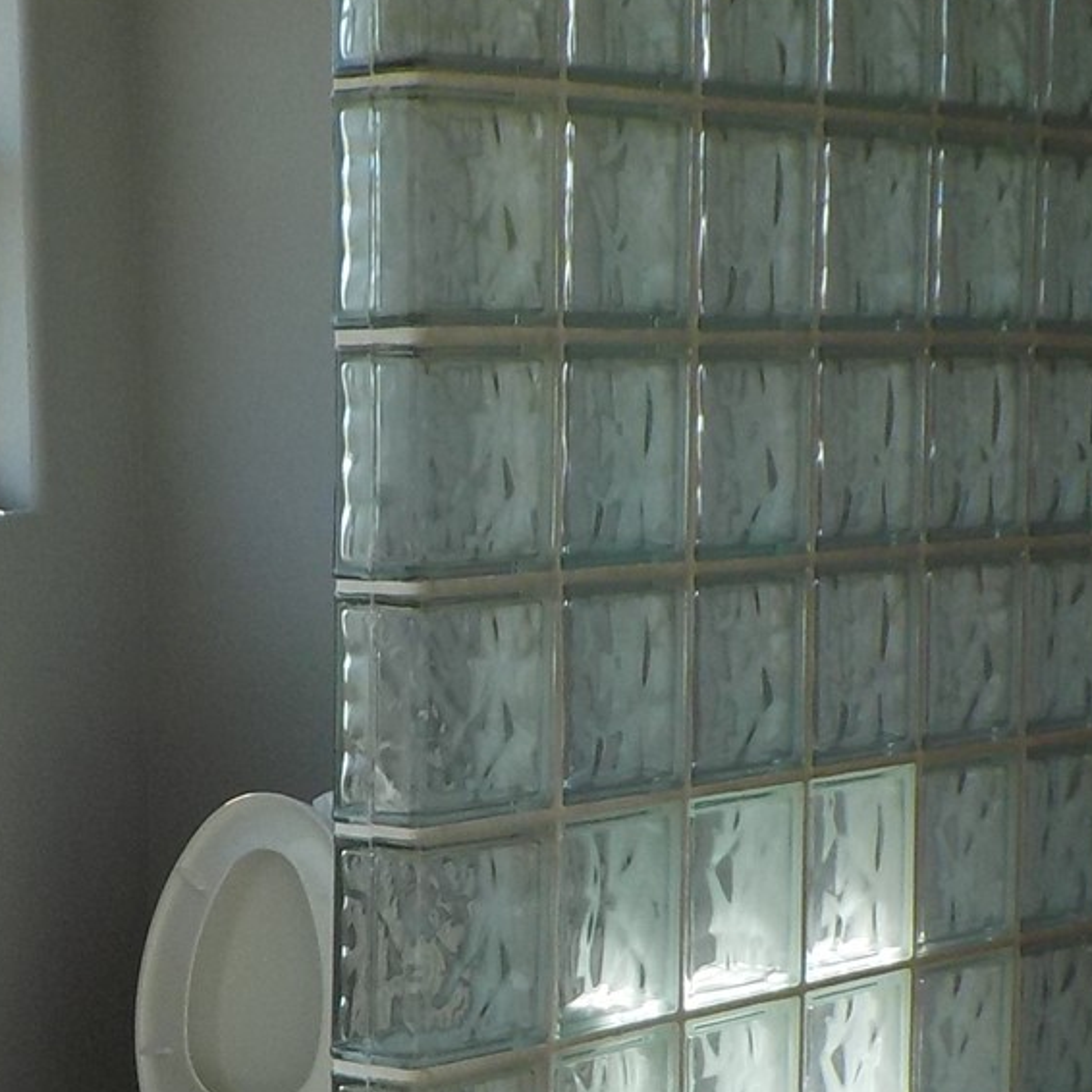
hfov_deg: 17.8
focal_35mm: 96
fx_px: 3426
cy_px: 899
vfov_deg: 17.9
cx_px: 66
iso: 125
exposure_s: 1/250
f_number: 3.3
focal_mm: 4.1
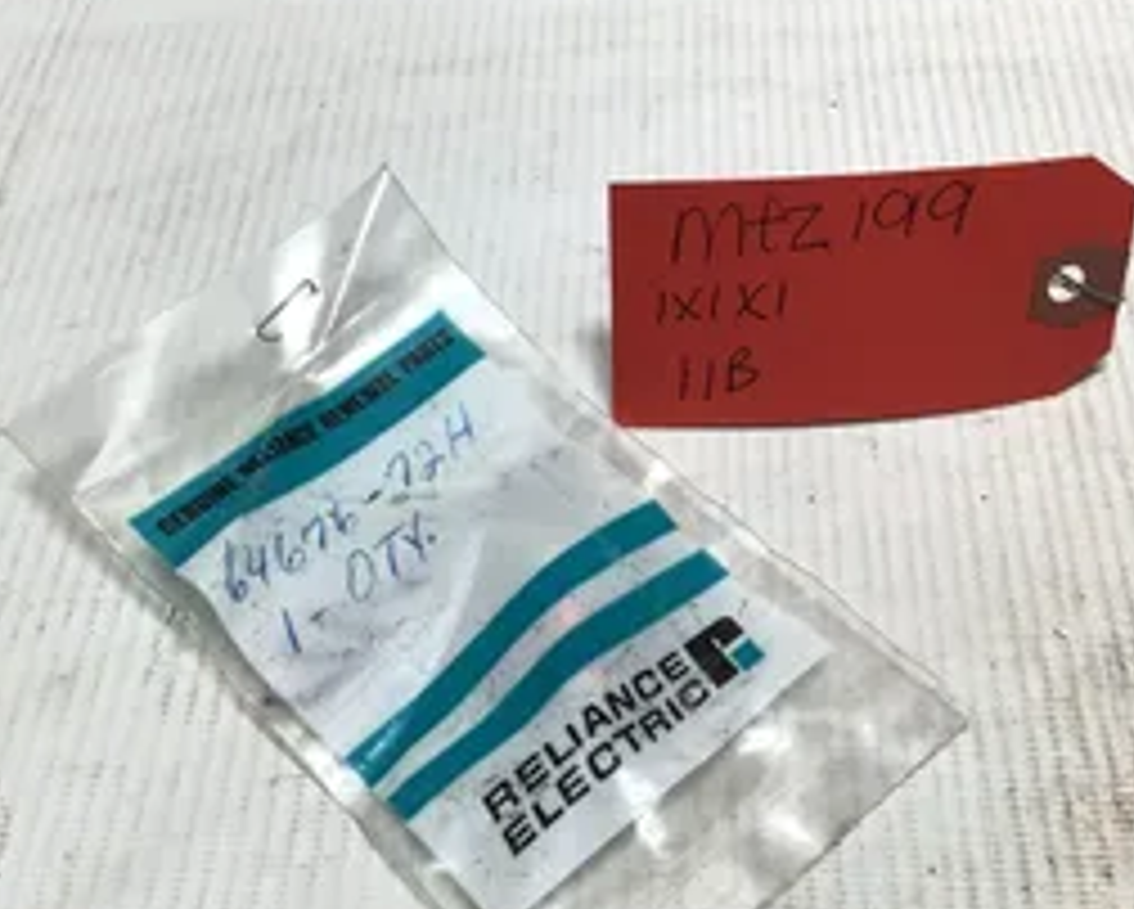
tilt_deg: -51.0
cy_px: 500
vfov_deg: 31.5
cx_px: 558
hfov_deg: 38.8
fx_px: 1612
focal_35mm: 48
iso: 25
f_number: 2.4
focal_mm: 3.3
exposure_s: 1/147
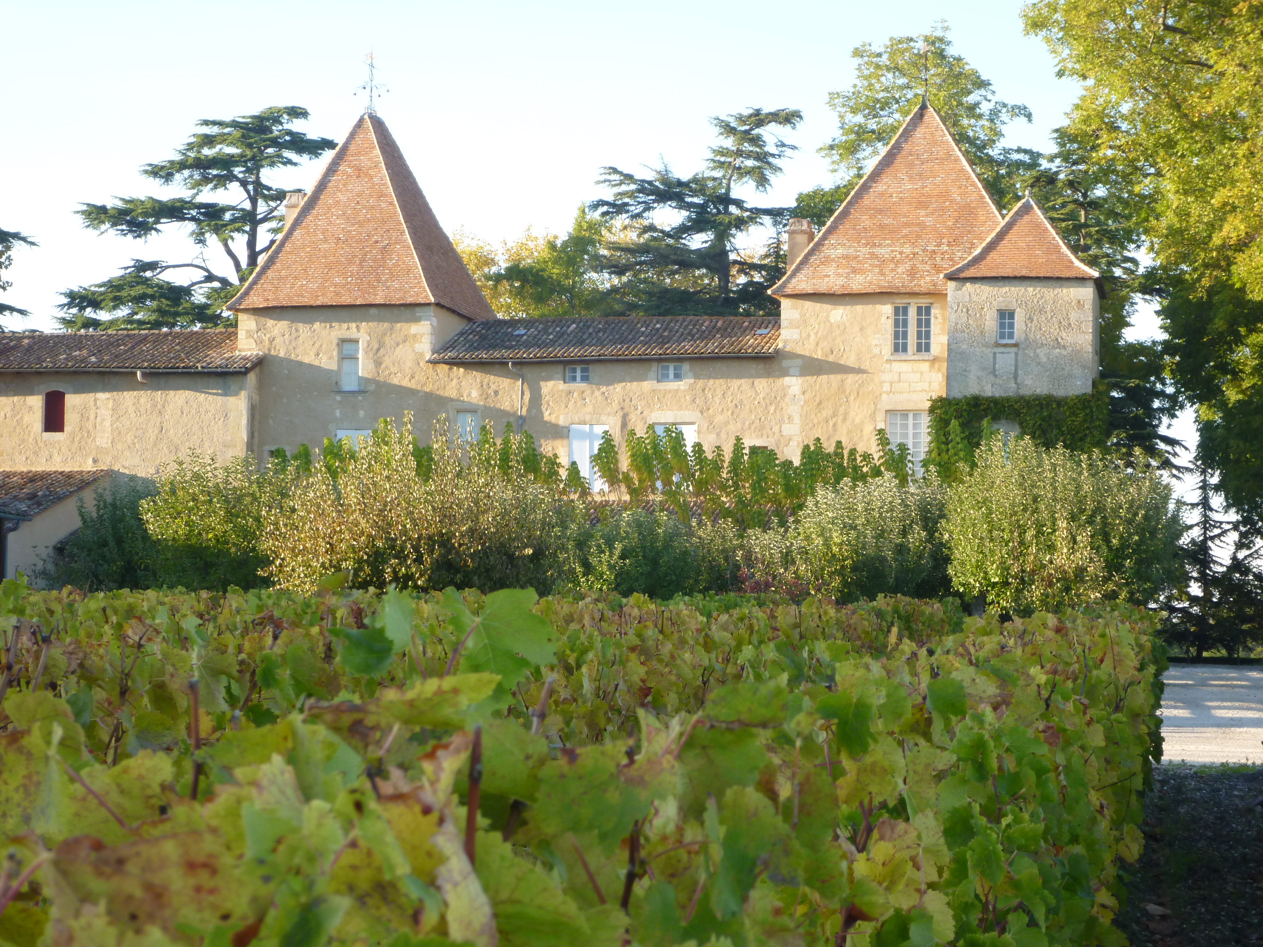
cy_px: 474
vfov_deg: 17.4
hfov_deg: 23.0
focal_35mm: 85
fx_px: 3101
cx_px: 632
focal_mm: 15.2
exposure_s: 1/80
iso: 160
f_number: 5.7
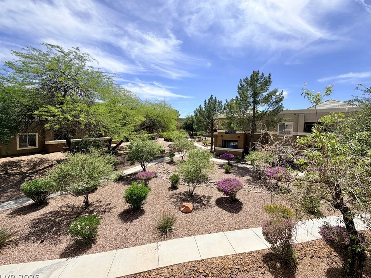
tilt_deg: -4.1
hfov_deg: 98.1
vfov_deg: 81.7
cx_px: 196
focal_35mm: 15
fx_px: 161
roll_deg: +0.0
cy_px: 135
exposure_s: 1/1167
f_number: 2.2
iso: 20
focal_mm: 2.22
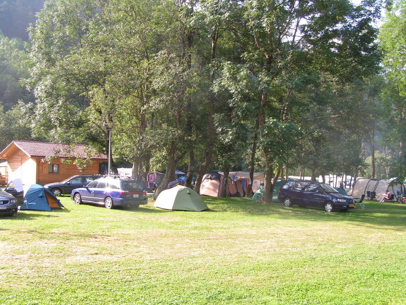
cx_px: 203
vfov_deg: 37.7
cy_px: 152
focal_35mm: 38
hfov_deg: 49.0
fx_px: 446
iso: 50
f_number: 5.6
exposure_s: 1/50
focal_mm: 6.3
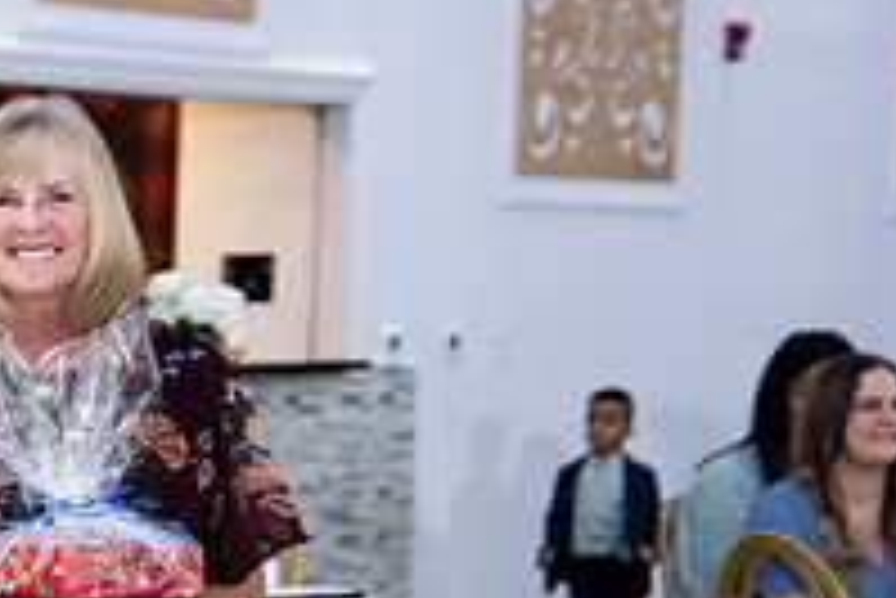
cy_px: 758
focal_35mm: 163
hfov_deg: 12.3
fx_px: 4060
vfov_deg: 8.3
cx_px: -225
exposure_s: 1/125
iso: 2000
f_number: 3.2
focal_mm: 56
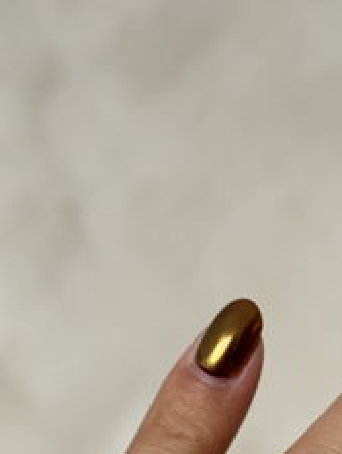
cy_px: 447
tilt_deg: +2.1
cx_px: 176
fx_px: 1512
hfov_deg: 12.9
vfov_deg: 16.8
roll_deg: +2.3
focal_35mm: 115
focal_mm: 6.76
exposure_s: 1/86
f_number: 1.78
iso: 100
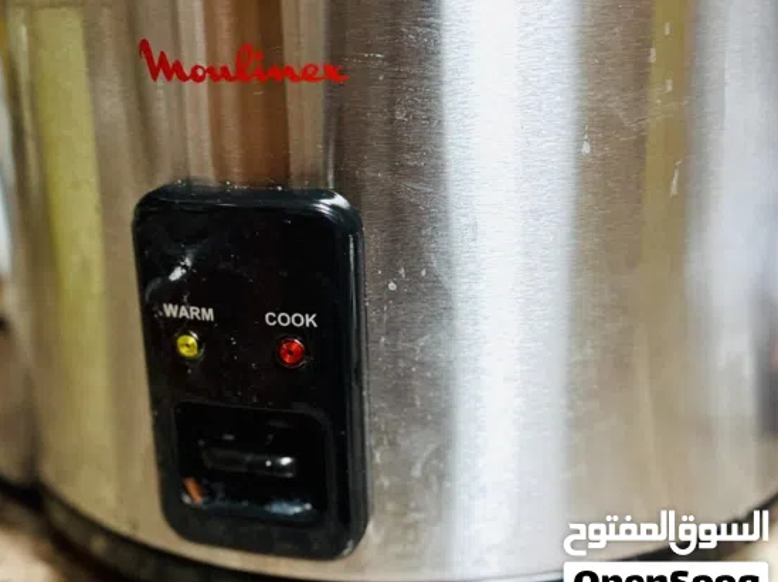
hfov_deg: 63.3
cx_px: 350
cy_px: 306
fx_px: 629
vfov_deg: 49.7
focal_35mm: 28
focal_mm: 6.76
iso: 400
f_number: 1.78
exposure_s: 1/50
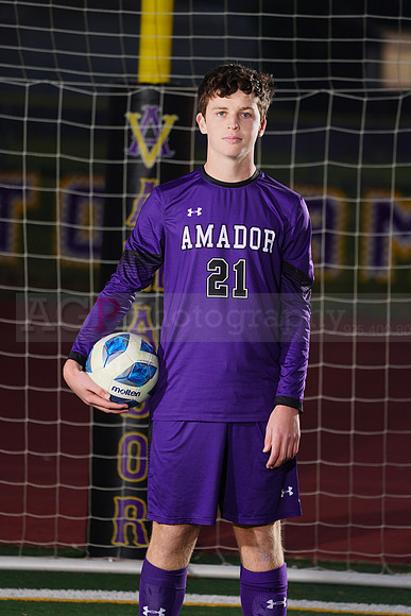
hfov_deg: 3.7
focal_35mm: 370
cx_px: 206
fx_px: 6332
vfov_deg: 5.6
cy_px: 308
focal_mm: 370
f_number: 7.1
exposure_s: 1/200
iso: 200
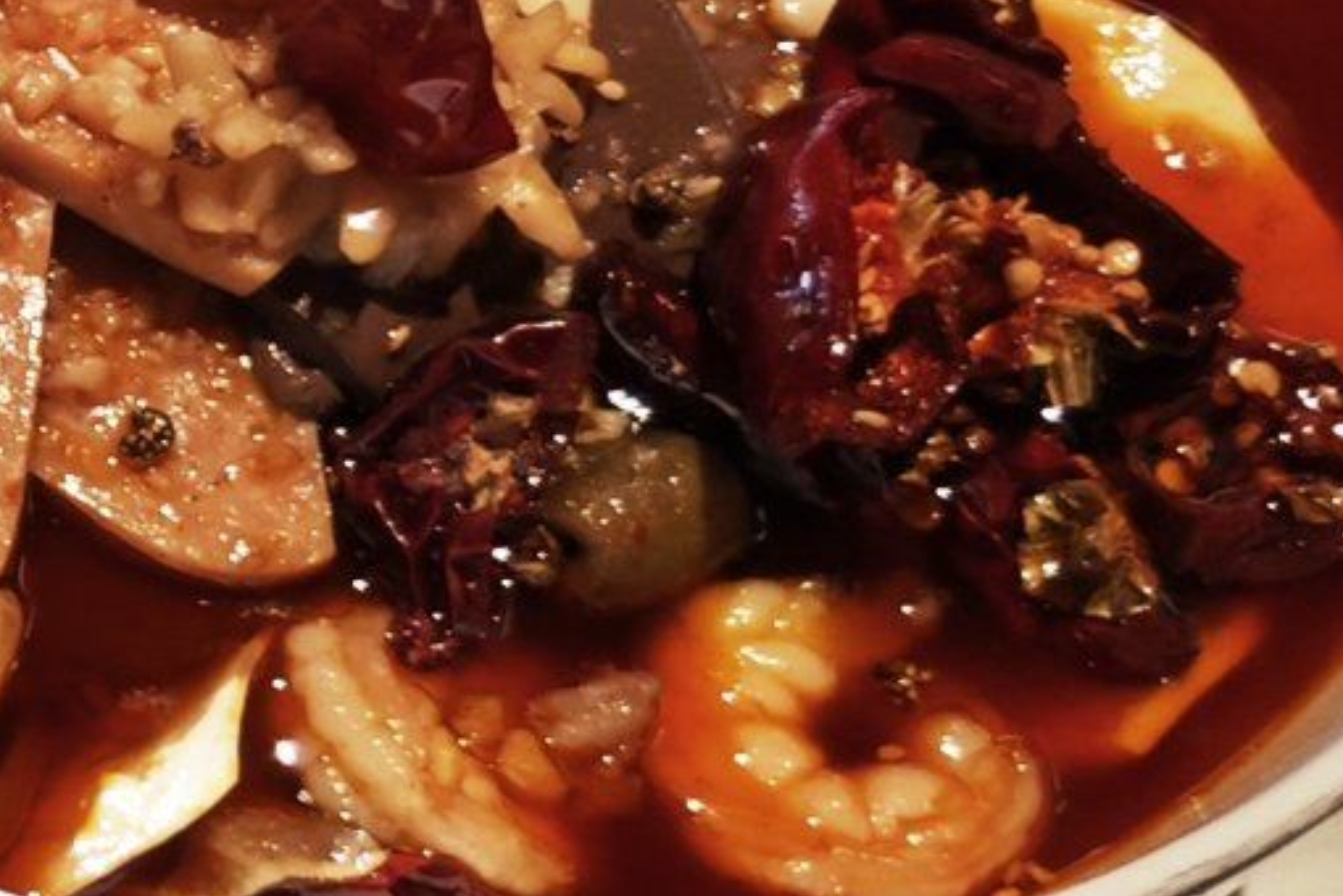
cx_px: -1713
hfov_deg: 12.9
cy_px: 543
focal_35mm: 128
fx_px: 4775
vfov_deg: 10.7
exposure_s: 1/100
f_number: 1.8
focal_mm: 5.43
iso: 160
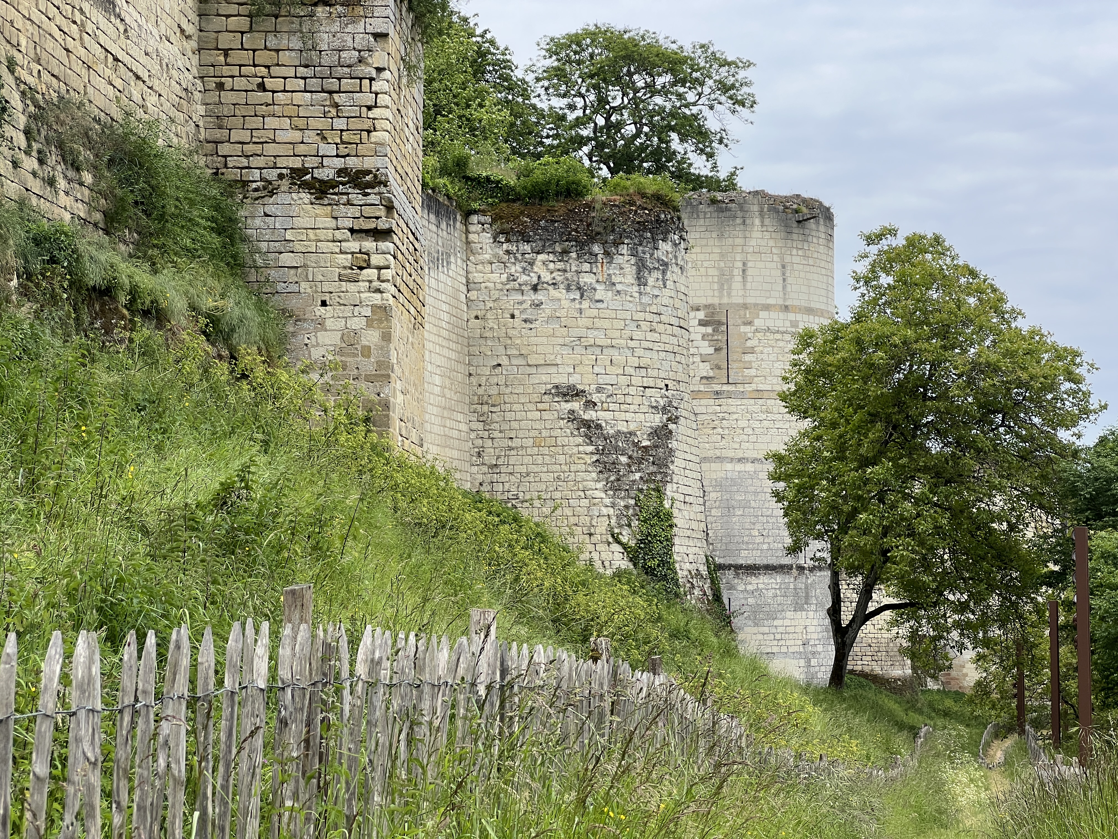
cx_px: 559
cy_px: 420
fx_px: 2487
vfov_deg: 19.1
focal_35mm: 77
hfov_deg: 25.3
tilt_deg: +2.3
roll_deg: -0.1
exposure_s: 1/528
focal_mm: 9
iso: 32
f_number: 2.8
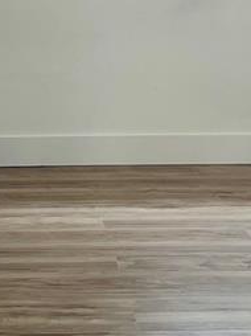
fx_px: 1191
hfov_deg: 11.9
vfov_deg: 15.7
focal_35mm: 123
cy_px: -12
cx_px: 12
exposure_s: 1/183
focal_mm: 5.1
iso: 50
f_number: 1.6
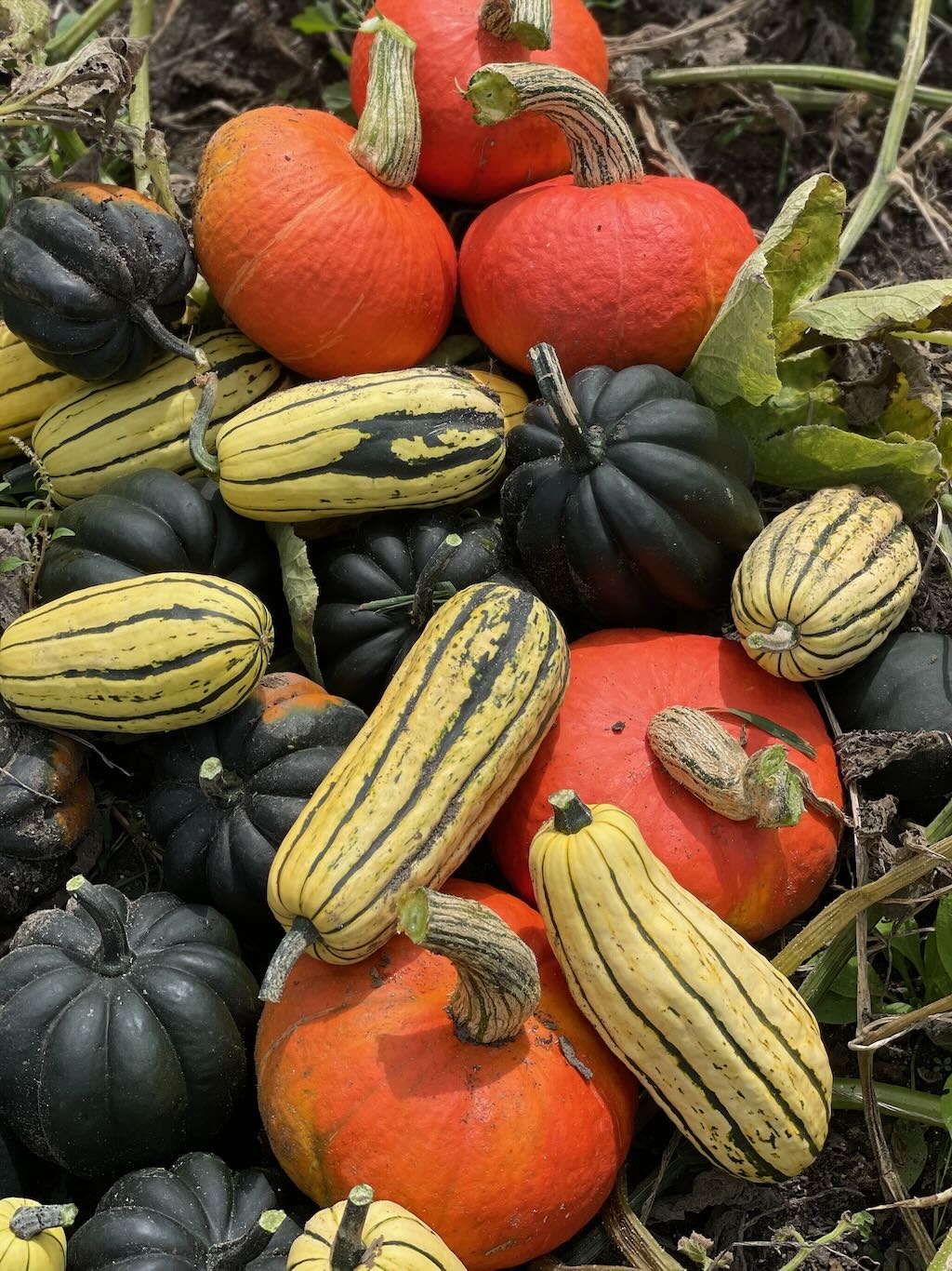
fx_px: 1907
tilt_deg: -63.0
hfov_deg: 28.0
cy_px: 636
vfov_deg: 36.8
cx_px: 476
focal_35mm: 52
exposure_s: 1/2283
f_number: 2
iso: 32
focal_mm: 6
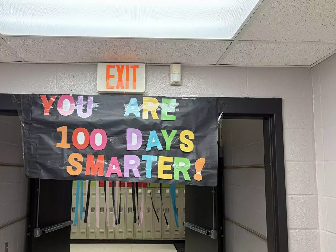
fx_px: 291
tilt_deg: +6.3
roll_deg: -1.2
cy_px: 138
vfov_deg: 46.7
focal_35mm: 30
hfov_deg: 59.7
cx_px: 144
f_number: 1.6
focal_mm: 5.96
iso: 100
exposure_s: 1/60
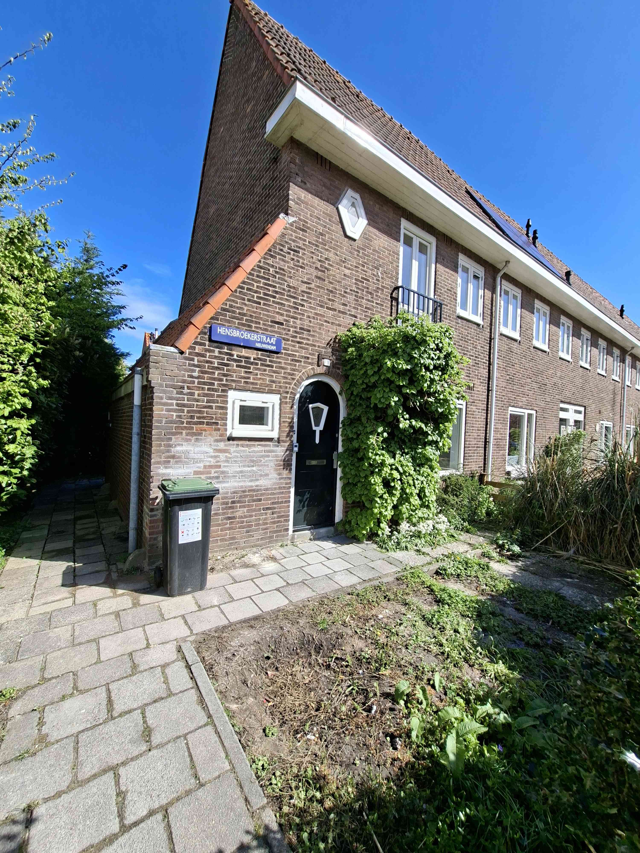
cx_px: 320
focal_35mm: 13
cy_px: 426
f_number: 2.2
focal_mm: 1.74
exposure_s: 1/857
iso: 40
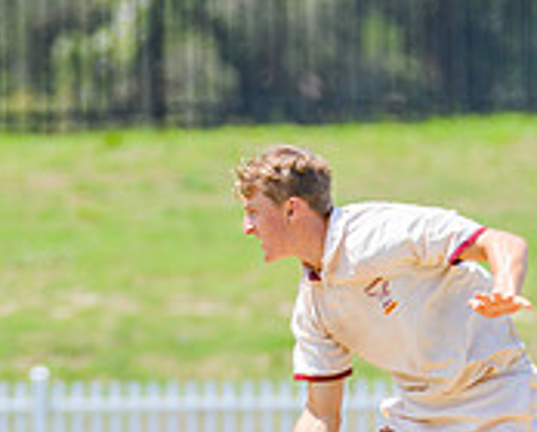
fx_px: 22125
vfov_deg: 1.1
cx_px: 483
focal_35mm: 1389
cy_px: 316
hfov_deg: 1.4
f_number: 6.3
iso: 400
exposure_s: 1/800
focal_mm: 350
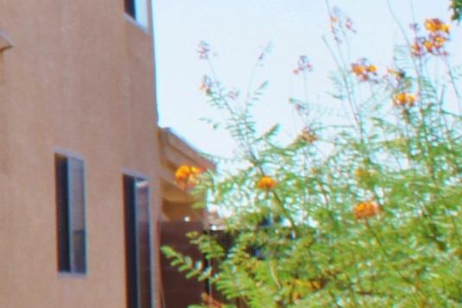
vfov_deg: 9.0
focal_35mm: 151
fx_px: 1937
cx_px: -768
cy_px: 5
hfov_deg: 10.8
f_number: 11
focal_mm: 18
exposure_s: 1/125
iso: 200
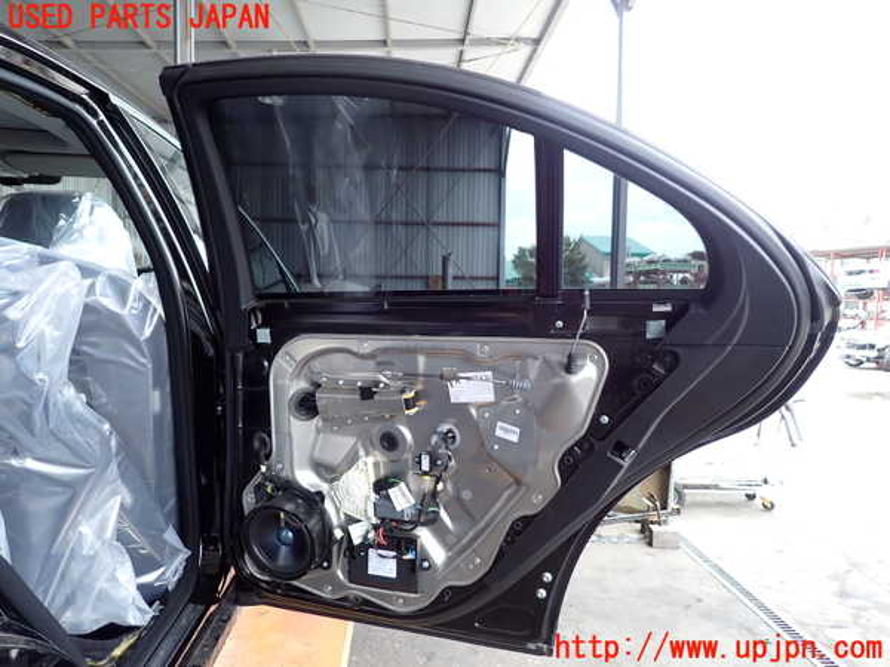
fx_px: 643
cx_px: 445
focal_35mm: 25
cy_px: 334
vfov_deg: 54.9
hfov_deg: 69.4
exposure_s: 1/125
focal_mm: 4.5
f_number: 2
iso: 160
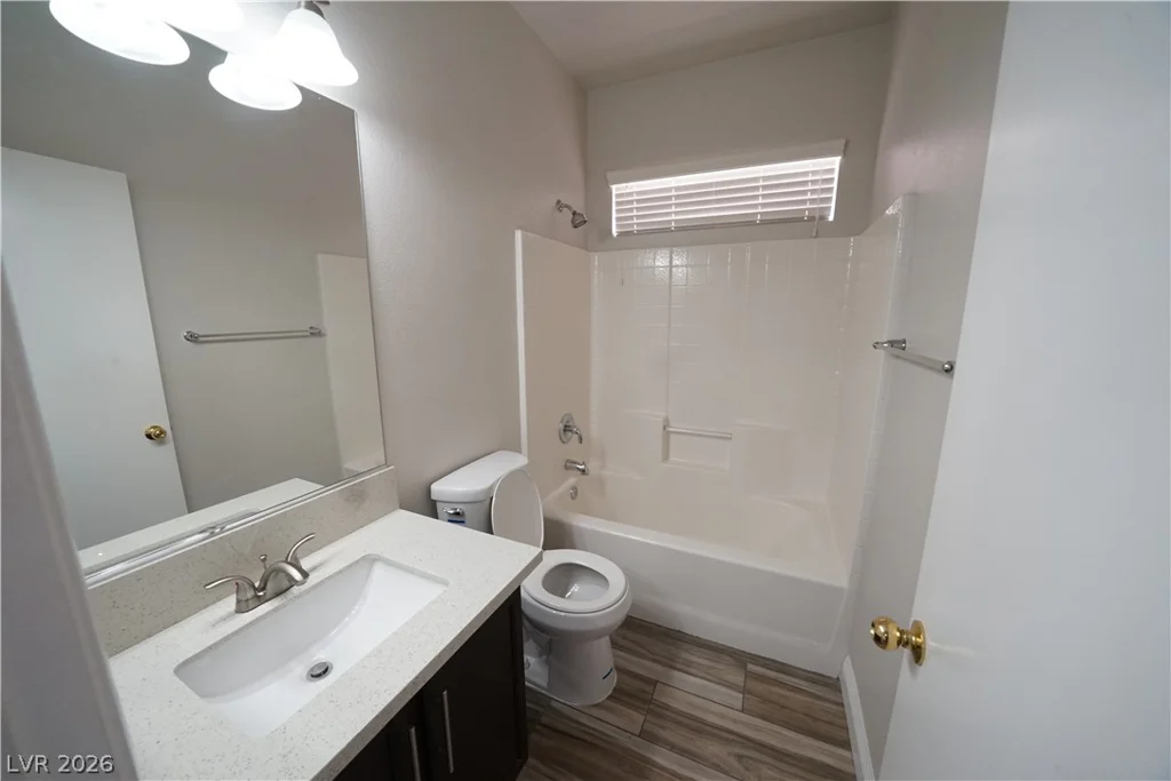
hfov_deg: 112.6
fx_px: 390
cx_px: 586
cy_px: 390
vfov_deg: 90.0
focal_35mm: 12
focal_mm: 12
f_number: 9
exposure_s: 1/50
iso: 1600
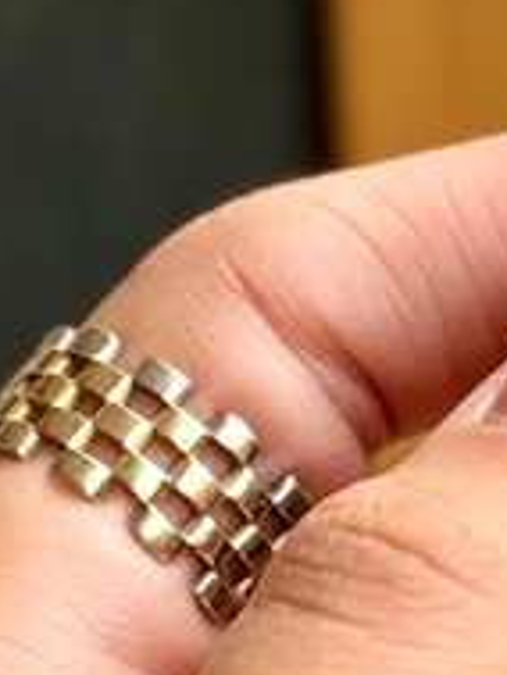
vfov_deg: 6.1
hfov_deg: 4.5
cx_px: 1071
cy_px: 607
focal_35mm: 325
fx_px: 6340
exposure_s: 1/885
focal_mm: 6.76
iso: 64
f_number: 1.78
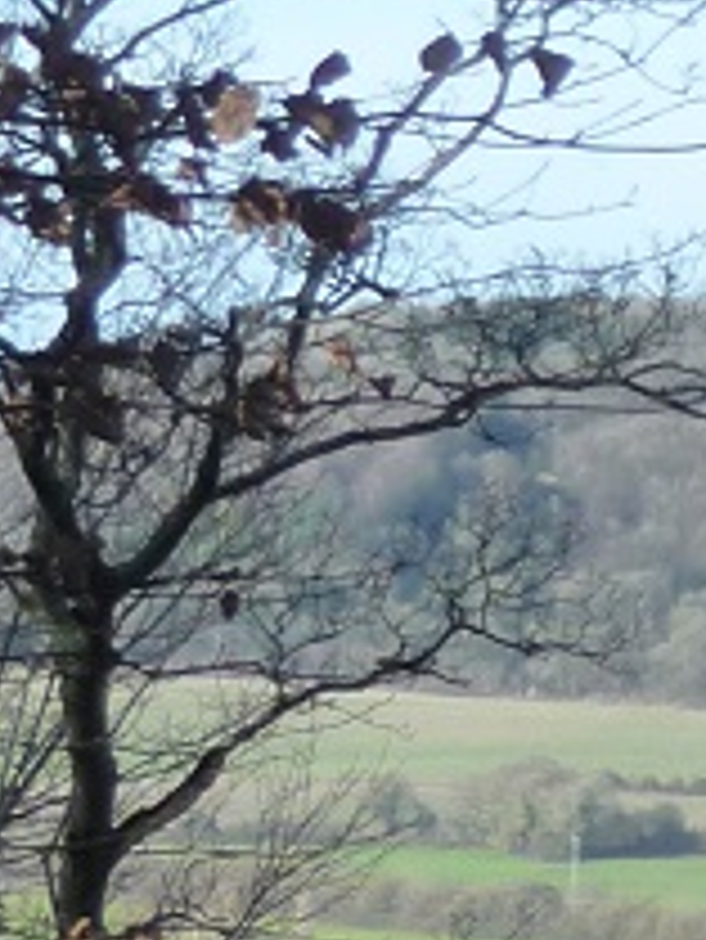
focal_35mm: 320
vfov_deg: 6.1
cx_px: 1551
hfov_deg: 4.6
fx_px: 8693
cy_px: 1241
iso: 160
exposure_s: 1/250
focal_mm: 10.5
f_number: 4.5
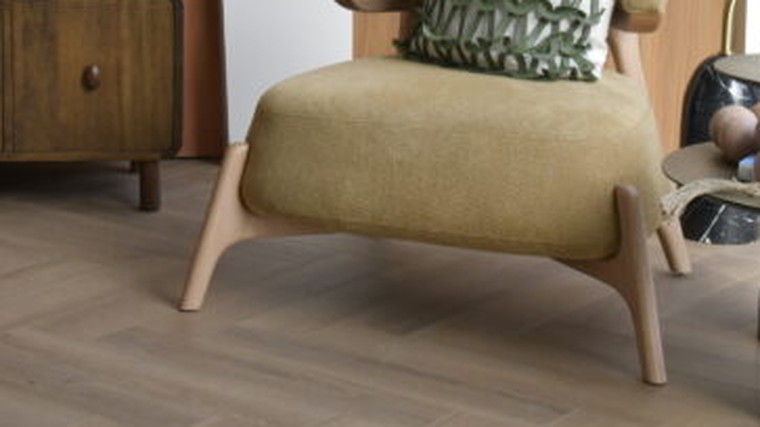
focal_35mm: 101
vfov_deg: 11.7
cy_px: -106
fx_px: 2035
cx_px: -27
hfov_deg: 20.4
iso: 500
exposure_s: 1/125
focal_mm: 34
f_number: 9
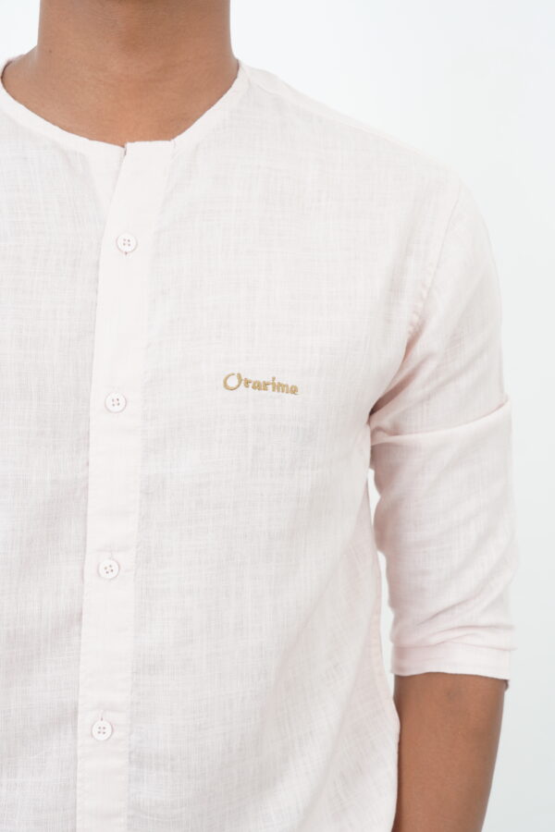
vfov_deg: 35.9
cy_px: 416
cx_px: 278
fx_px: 1283
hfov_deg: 24.4
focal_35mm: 56
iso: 200
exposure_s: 1/100
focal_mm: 37
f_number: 8
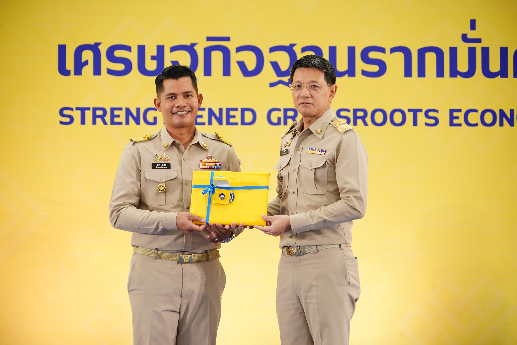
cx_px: 258
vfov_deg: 7.1
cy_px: 172
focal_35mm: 194
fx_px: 2786
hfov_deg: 10.6
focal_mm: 194
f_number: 6.3
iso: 1000
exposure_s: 1/80
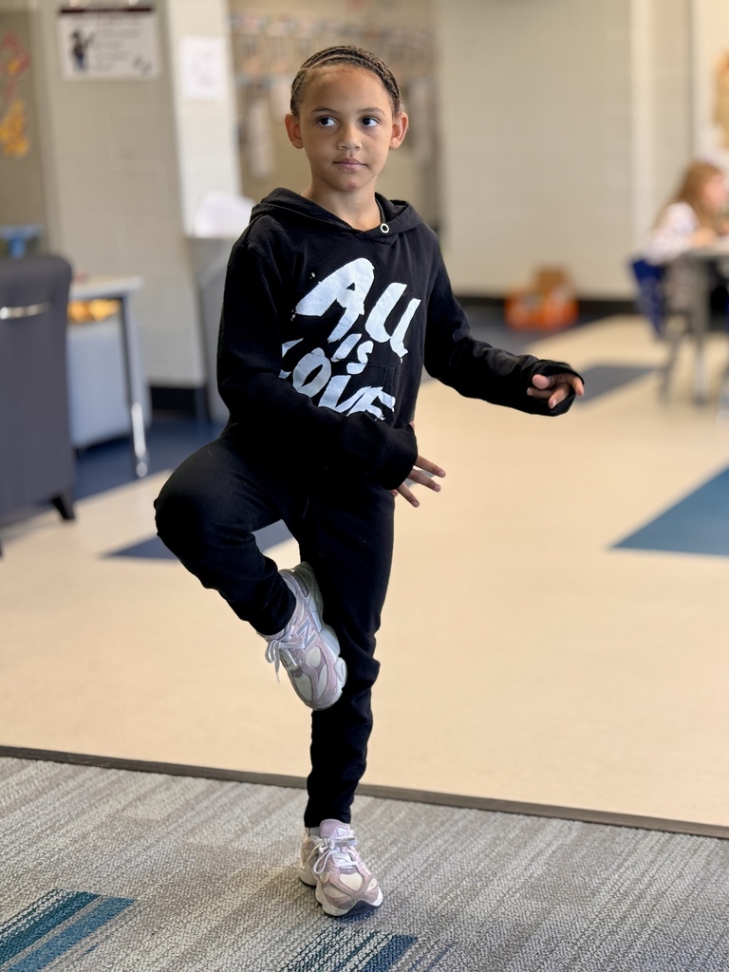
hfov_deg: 30.3
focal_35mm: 48
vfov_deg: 39.7
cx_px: 364
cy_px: 486
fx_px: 1348
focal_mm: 6.76
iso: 50
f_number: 1.78
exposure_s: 1/60
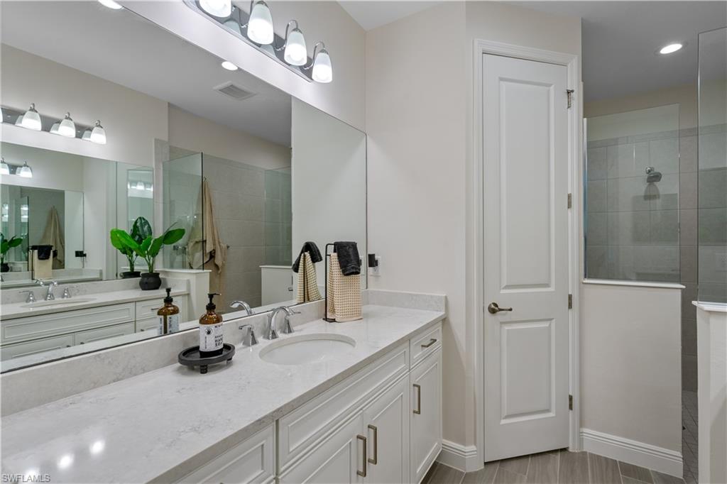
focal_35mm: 16
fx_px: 323
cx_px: 364
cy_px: 242
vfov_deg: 73.7
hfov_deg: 96.8
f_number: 8
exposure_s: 1/40
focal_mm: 16
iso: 400
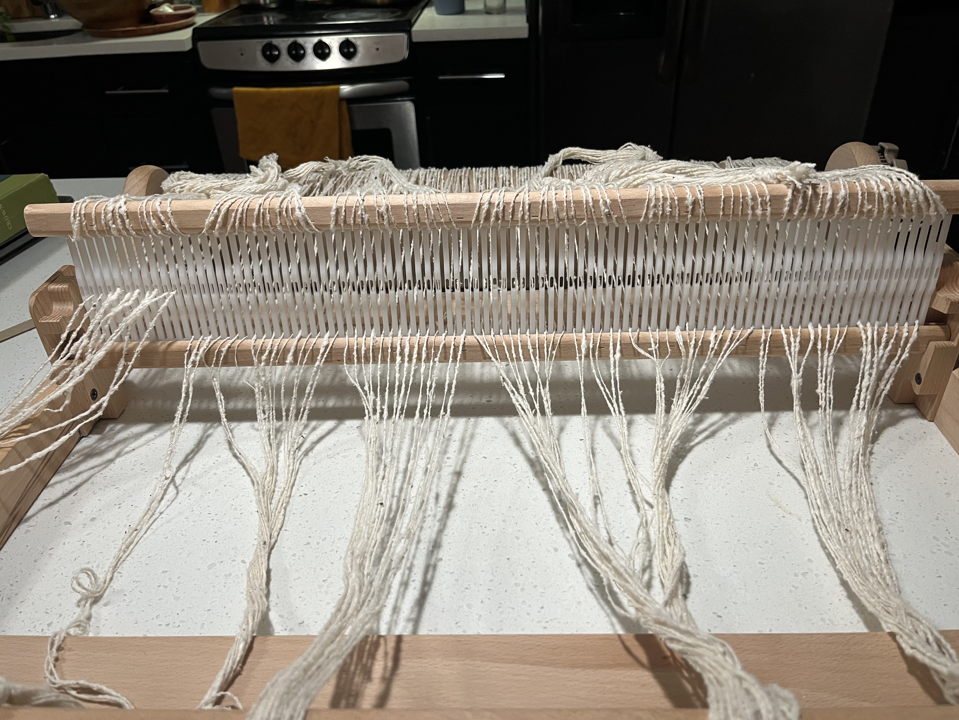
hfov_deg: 67.3
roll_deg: +3.1
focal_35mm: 26
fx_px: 720
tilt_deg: -34.1
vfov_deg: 53.1
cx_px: 480
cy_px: 360
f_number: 1.6
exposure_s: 1/60
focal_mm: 5.1
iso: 160
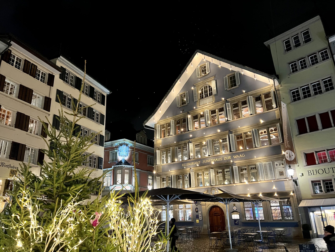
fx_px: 252
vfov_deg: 53.1
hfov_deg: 67.3
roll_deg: +1.9
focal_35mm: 26
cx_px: 168
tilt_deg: +19.8
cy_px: 126
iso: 640
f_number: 1.5
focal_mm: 5.7
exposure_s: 1/40
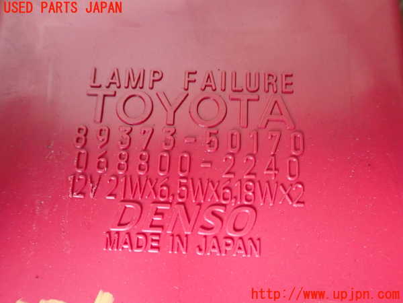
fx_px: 349
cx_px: 202
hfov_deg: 60.0
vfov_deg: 46.8
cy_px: 152
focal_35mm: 30
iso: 800
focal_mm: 5.4
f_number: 2.3
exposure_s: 1/125
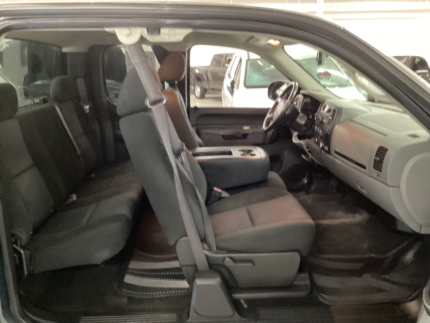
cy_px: 162
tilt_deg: -15.5
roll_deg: +1.4
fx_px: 385
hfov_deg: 58.4
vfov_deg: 45.4
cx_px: 215
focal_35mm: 31
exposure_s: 1/20
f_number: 2.4
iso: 640
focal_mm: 3.3
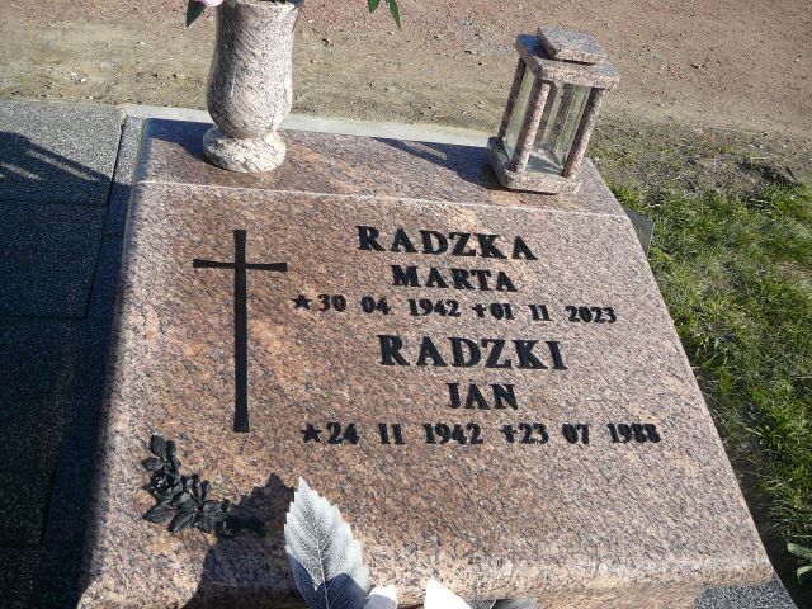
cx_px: 406
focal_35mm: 35
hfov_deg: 52.6
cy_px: 304
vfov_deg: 40.7
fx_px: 821
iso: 80
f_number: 2.8
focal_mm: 5.2
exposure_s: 1/1000
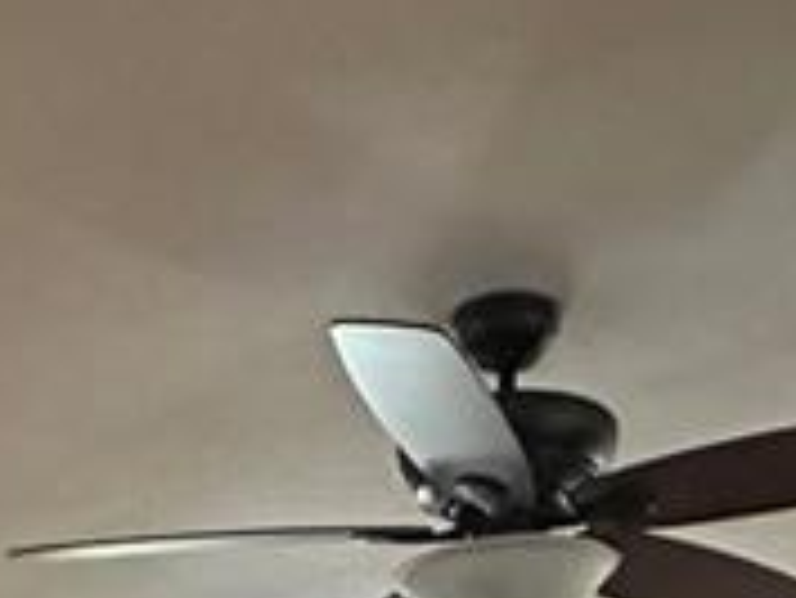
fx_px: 1864
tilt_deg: -12.1
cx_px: 310
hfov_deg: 24.1
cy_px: 1605
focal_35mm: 81
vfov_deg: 12.4
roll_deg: +1.3
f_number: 2.2
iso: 1000
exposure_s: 1/60
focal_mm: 2.22
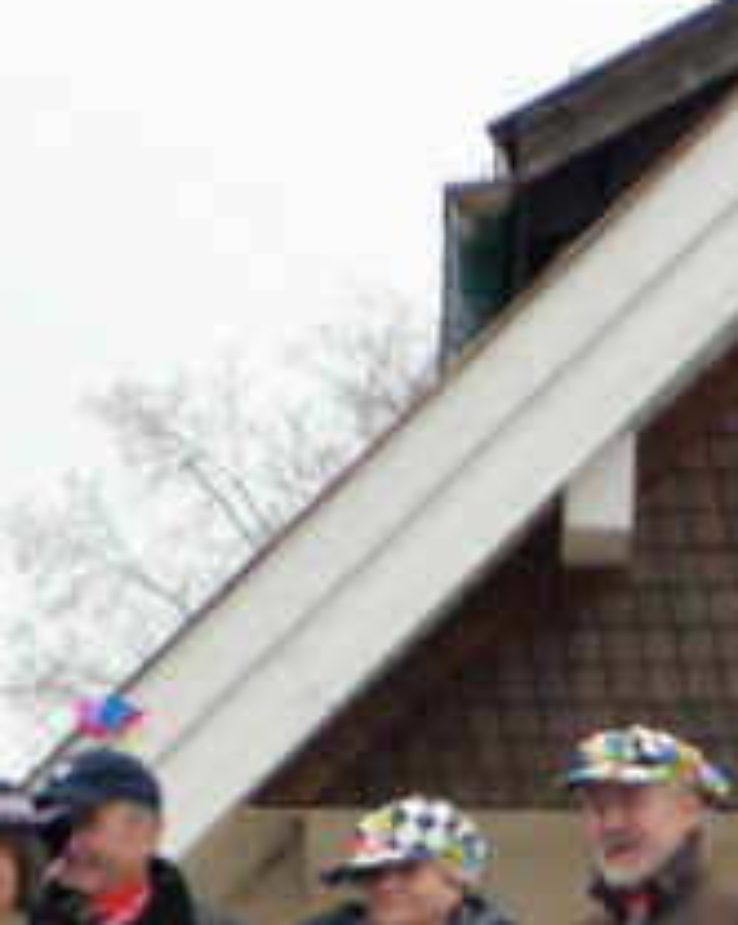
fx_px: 9999
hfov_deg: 4.2
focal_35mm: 366
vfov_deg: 5.3
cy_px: 1036
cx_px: 1067
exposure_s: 1/125
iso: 160
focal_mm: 45
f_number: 5.6
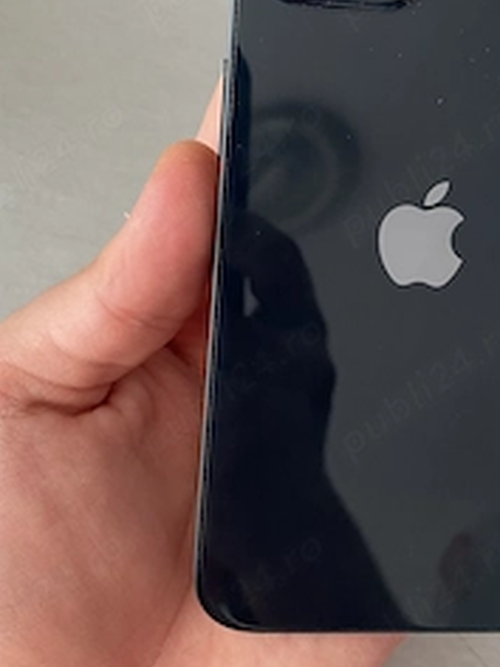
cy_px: 218
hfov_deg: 32.6
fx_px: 847
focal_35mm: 44
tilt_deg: -75.4
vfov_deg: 42.3
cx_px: 331
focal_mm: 4.2
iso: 320
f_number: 1.6
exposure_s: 1/60
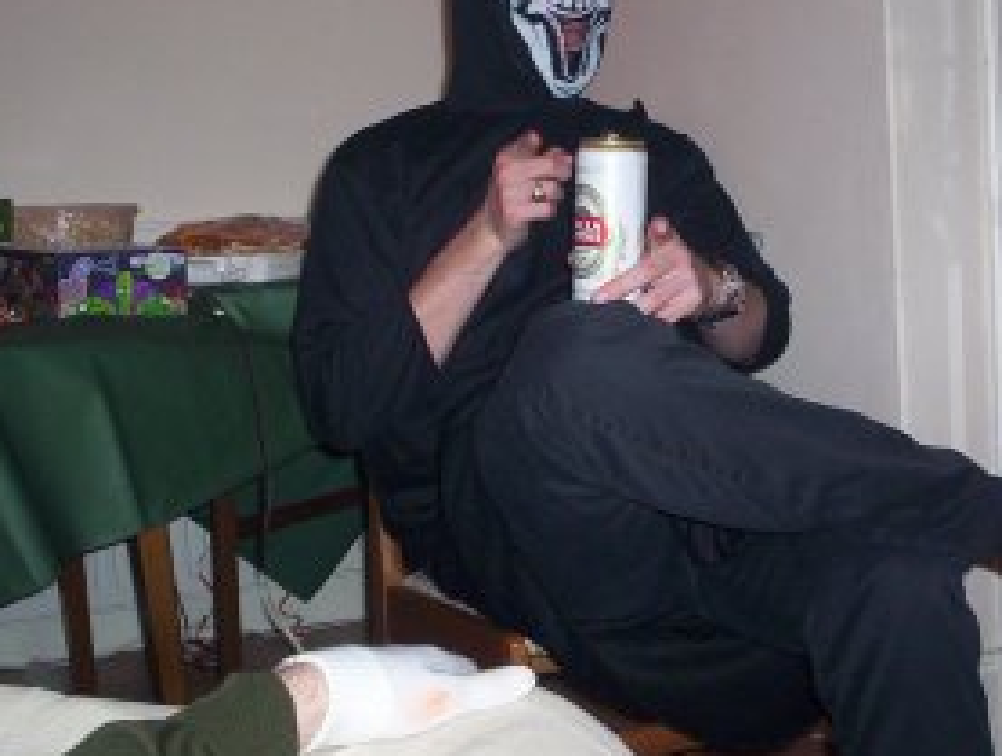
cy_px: 304
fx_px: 1625
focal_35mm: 56
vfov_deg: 26.1
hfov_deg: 34.1
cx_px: 644
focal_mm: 4.99
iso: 140
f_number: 4.5
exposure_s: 1/60
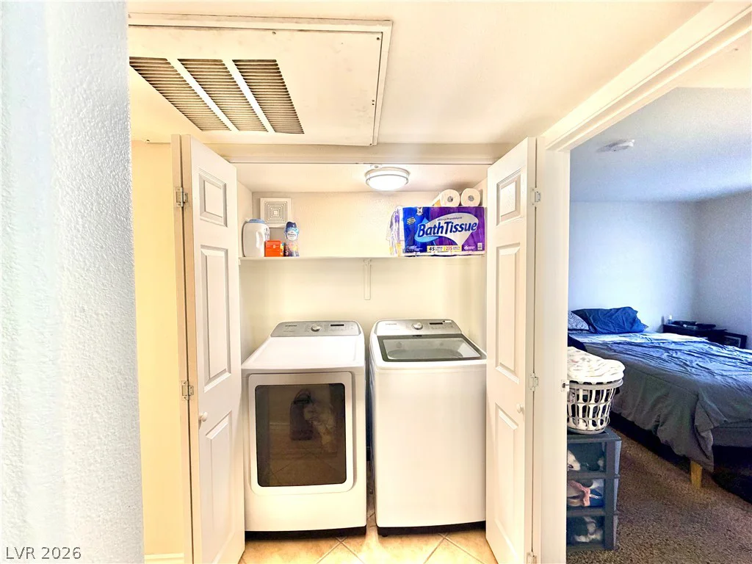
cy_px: 282
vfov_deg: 85.7
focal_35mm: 14
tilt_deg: -1.5
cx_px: 376
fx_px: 304
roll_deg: +1.2
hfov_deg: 102.1
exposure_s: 1/60
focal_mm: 2.22
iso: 200
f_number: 2.2
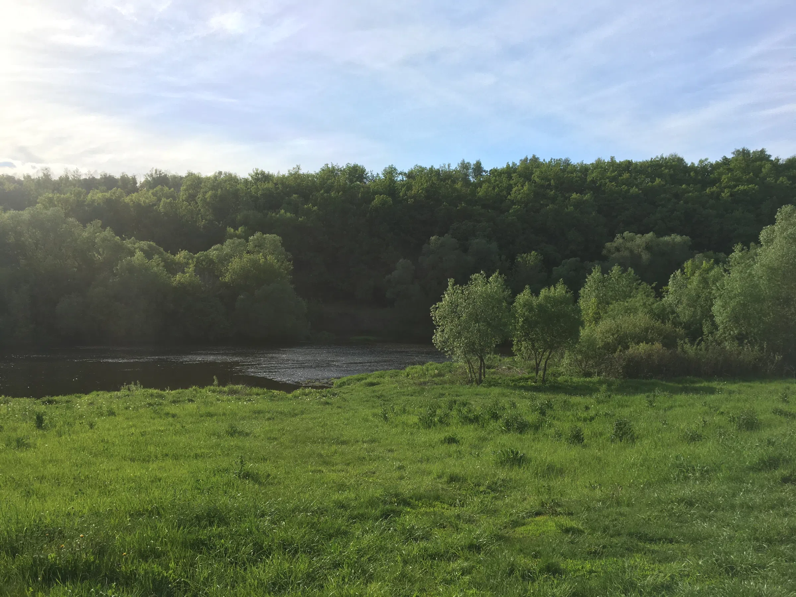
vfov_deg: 48.2
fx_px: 667
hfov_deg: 61.7
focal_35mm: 29
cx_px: 398
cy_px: 298
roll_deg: -1.2
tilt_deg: -0.2
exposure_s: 1/1054
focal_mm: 4.15
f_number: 2.2
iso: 25
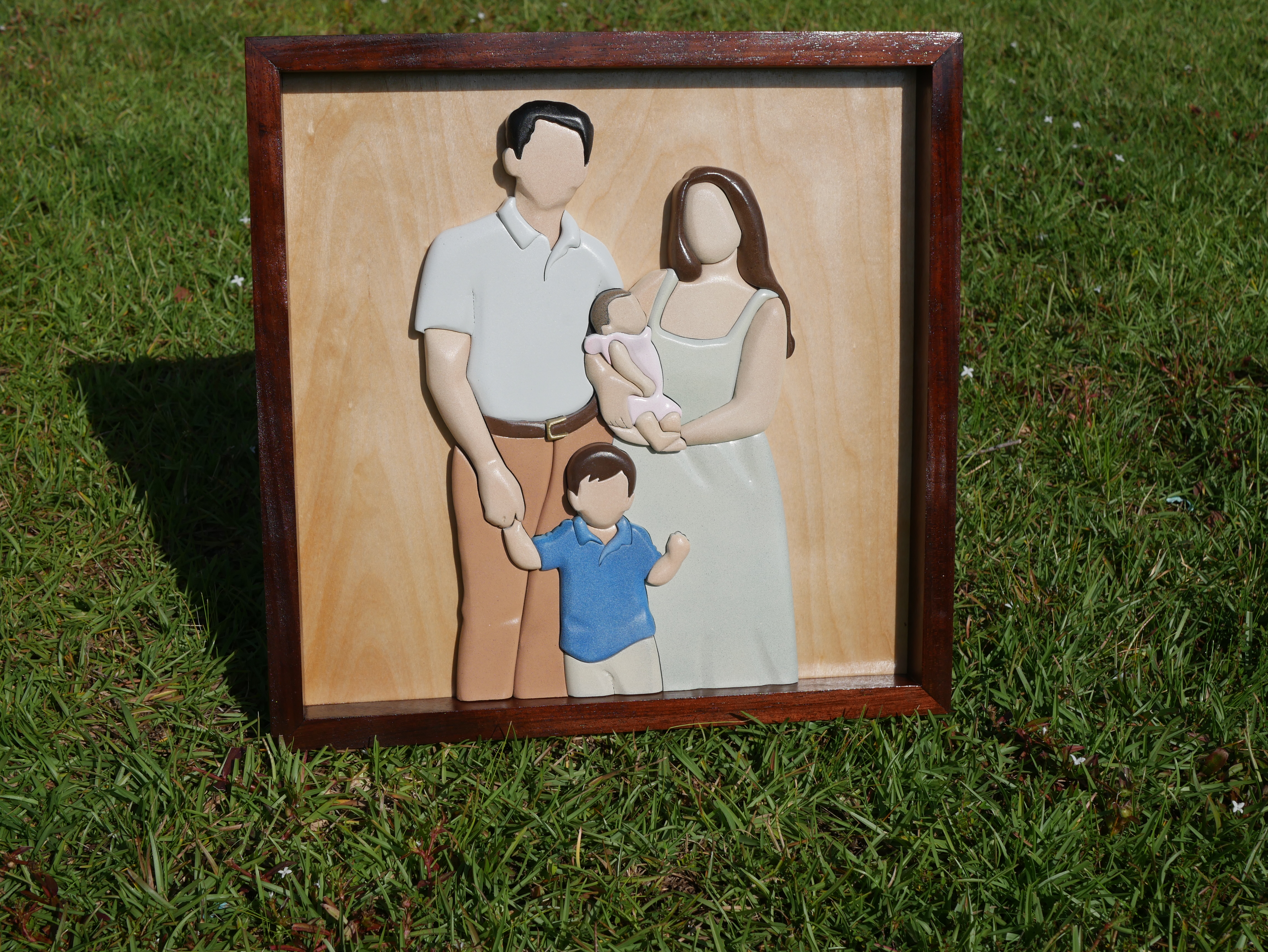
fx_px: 1832
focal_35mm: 50
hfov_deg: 38.2
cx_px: 634
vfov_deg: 29.1
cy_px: 476
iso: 200
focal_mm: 25
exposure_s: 1/1600
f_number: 7.1
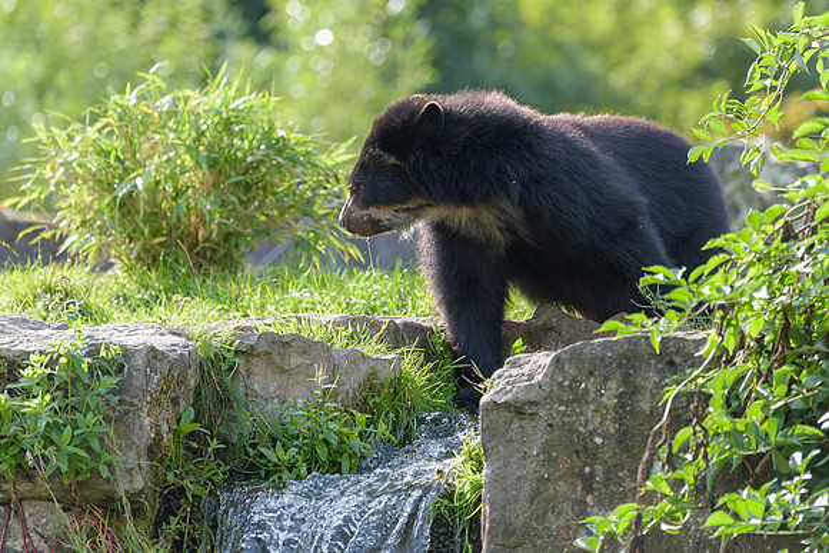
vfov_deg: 3.9
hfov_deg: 5.8
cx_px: 452
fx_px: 8132
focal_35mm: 353
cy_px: 216
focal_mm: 290
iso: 1100
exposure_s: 1/800
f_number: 5.6
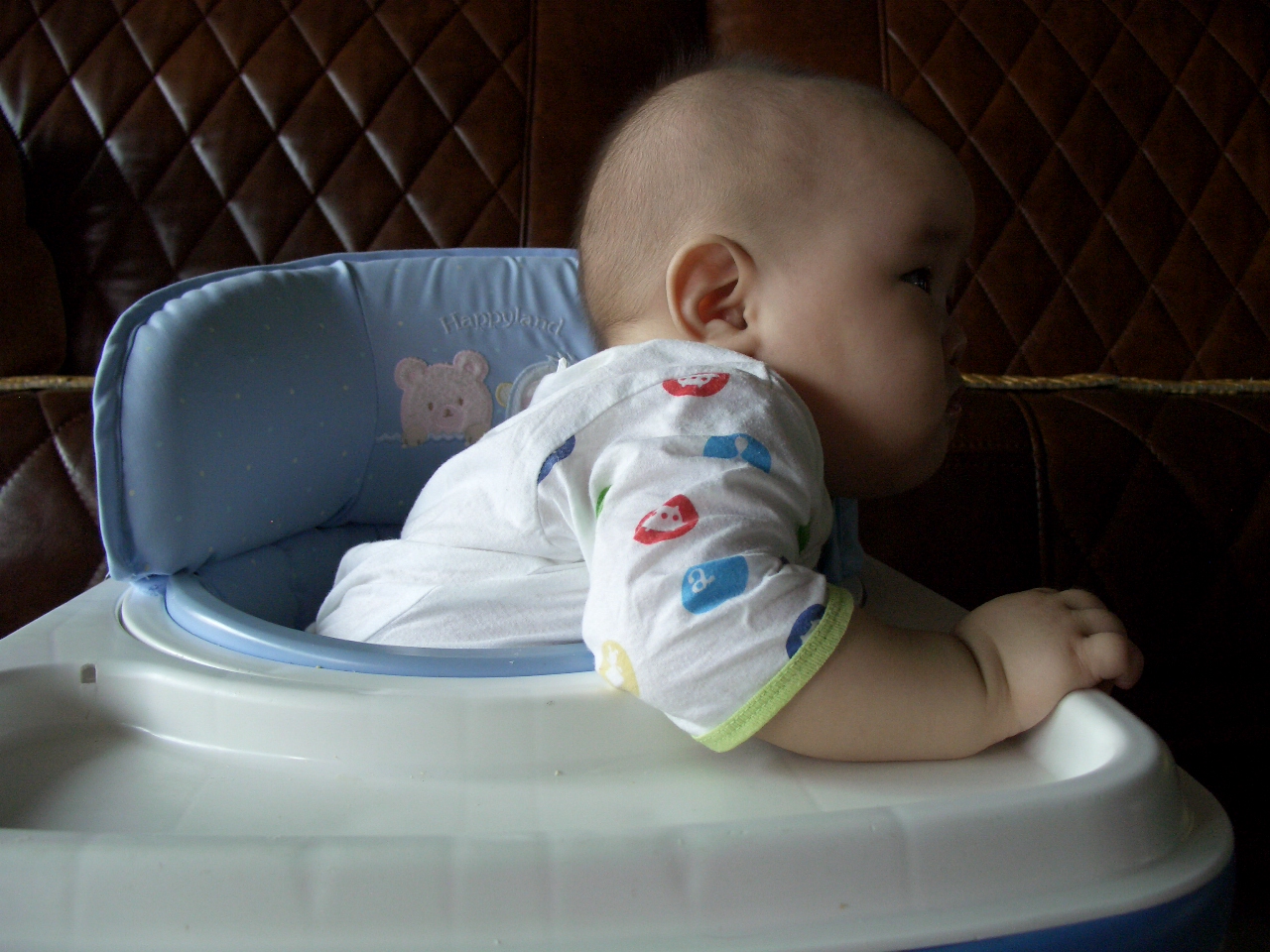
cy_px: 476
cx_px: 635
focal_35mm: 33
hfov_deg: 55.4
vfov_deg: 42.9
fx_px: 1211
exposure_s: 1/125
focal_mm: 7.1
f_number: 2.8
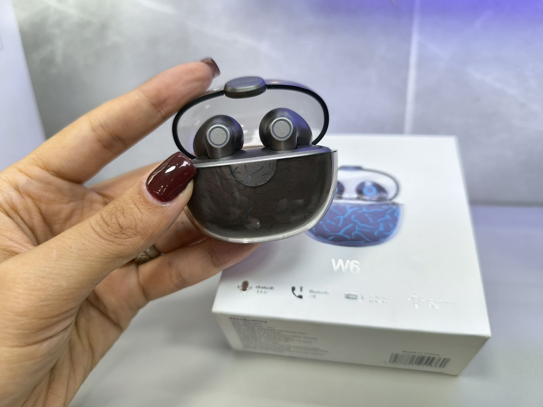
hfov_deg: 73.9
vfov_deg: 58.9
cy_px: 204
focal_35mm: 23
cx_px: 272
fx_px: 361
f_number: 1.65
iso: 200
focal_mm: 6.14
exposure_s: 1/100
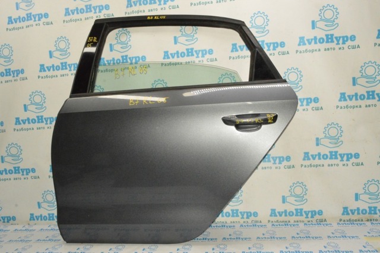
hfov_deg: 67.4
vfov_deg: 47.8
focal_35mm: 27
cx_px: 190
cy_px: 126
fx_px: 285
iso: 6400
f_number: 16
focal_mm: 18
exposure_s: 1/200
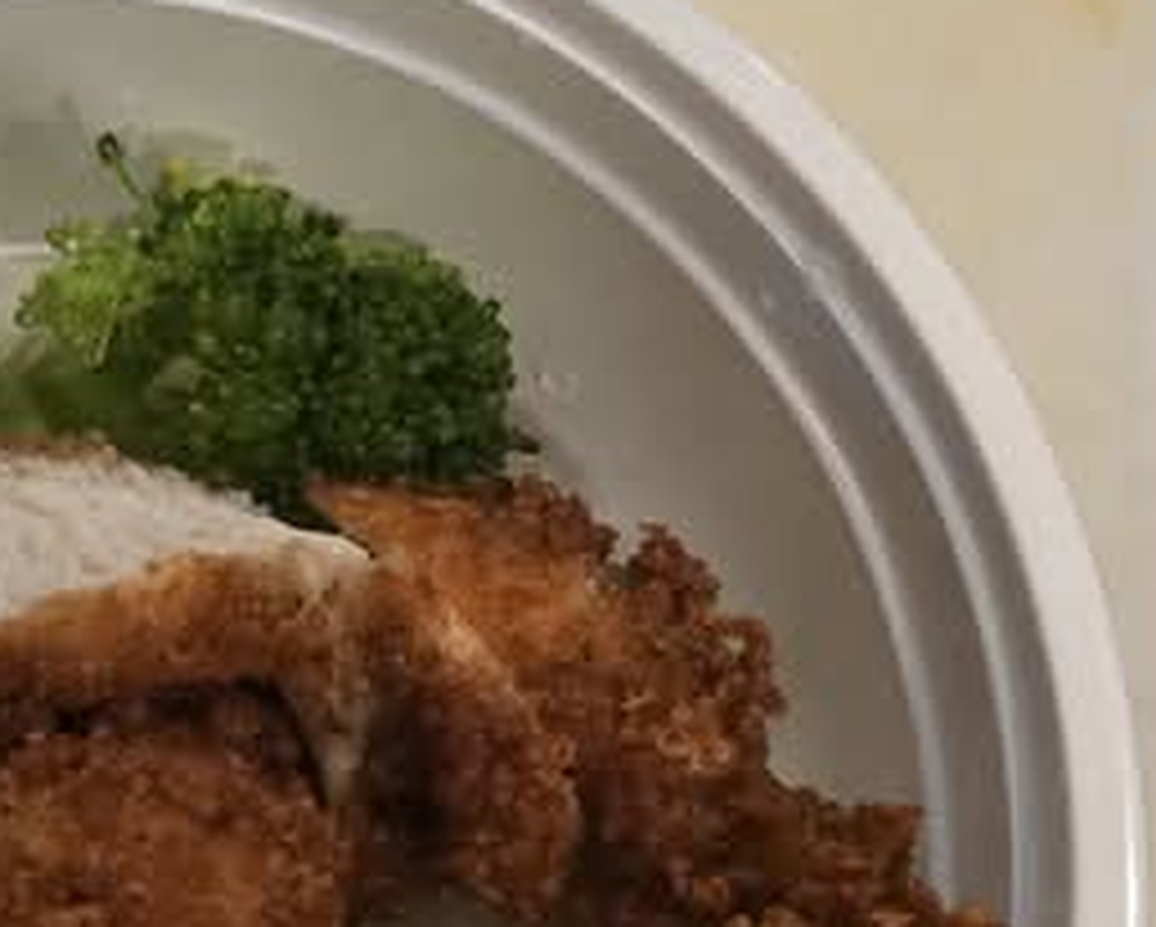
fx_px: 2191
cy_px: 367
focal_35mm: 64
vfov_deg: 23.8
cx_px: 130
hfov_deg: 28.5
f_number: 1.7
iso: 640
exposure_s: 1/60
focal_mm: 6.3
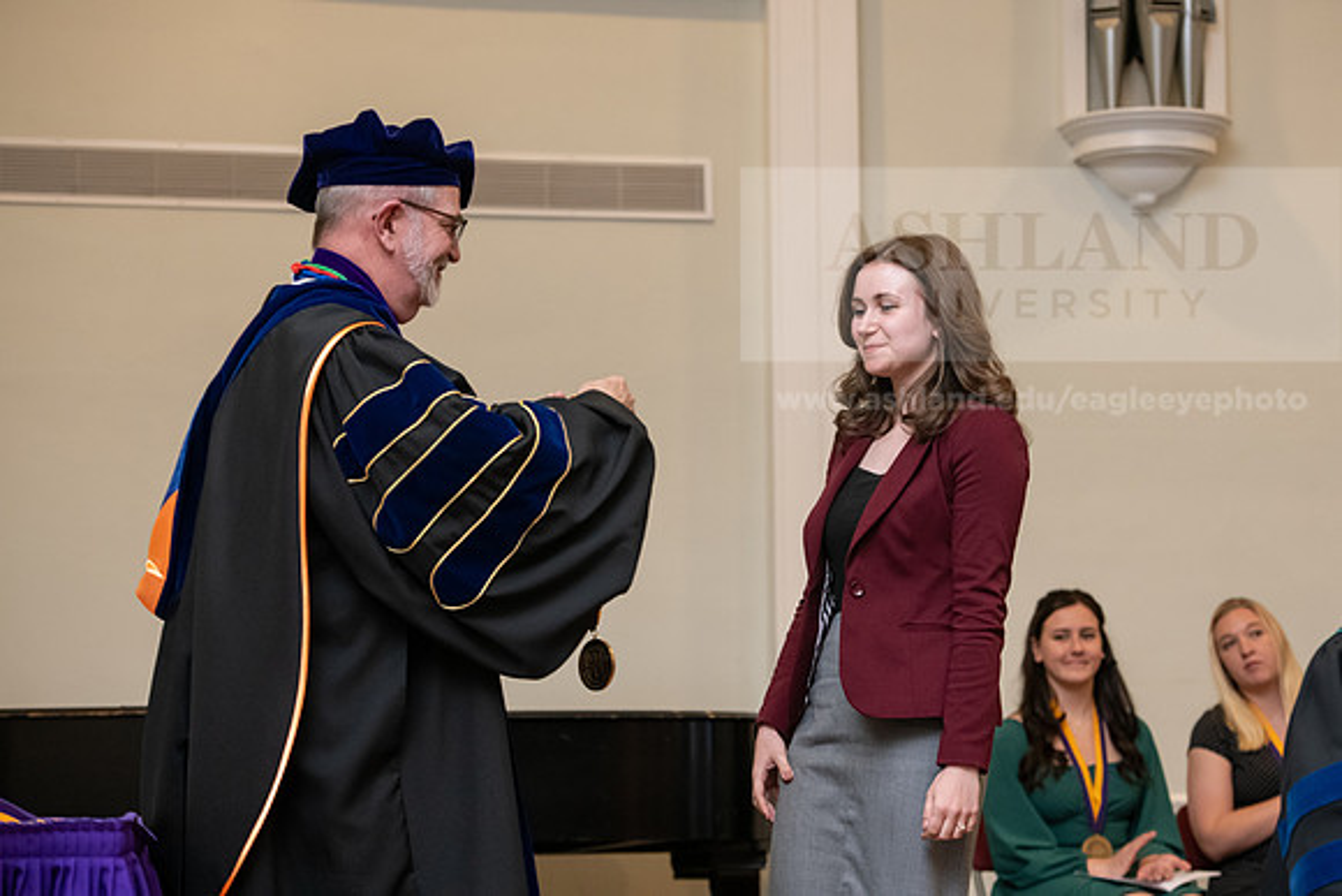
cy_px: 416
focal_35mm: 102
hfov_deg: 20.1
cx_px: 719
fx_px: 3793
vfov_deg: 13.5
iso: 2500
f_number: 4.5
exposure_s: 1/200
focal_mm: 95
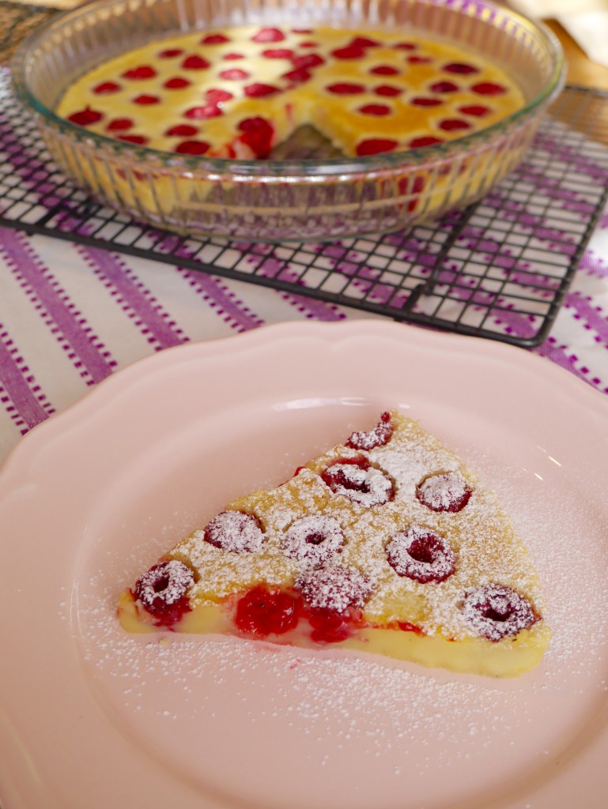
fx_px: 1030
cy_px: 404
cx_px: 304
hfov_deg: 32.9
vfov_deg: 42.9
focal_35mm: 44
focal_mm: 22
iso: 160
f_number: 5
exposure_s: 1/125
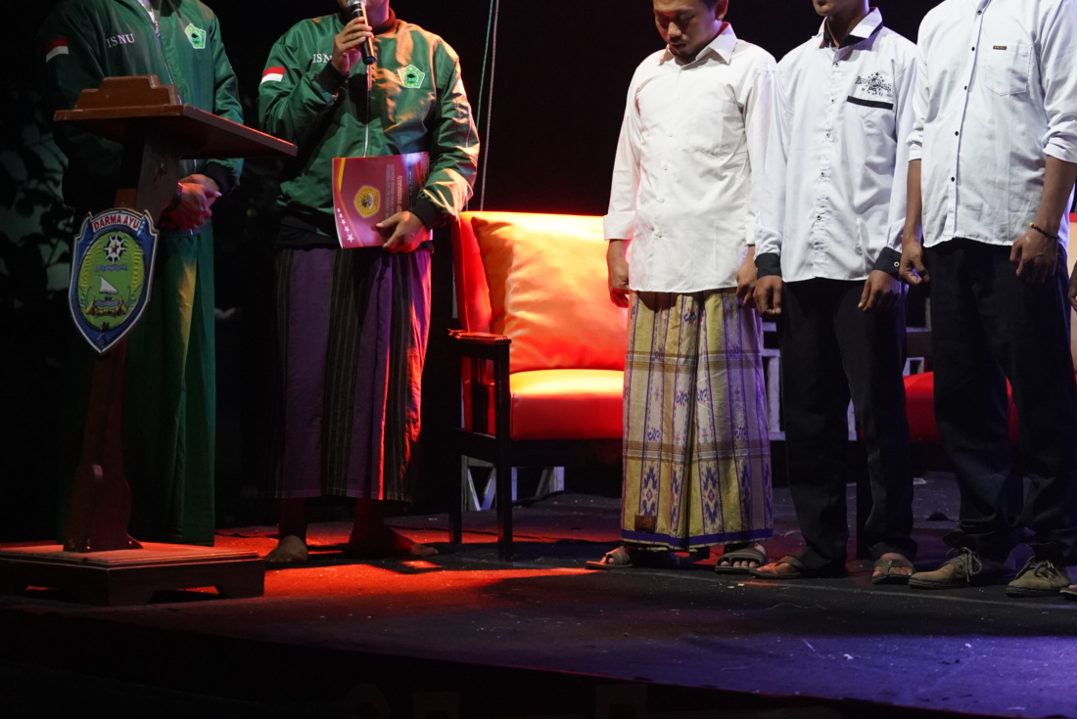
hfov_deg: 17.1
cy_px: 192
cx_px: 738
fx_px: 3562
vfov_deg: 11.5
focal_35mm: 119
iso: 5000
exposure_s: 1/80
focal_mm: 81
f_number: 4
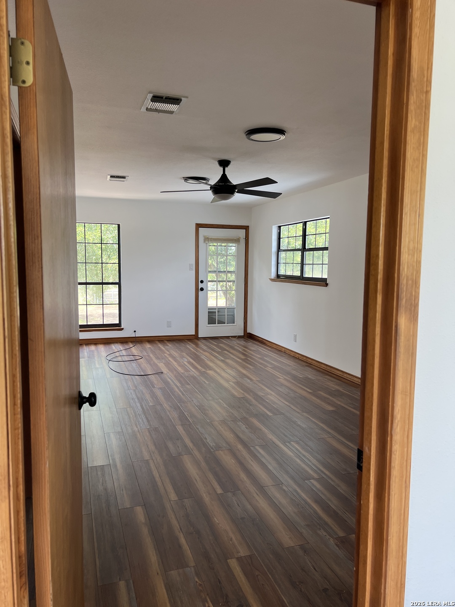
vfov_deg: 67.3
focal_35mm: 26
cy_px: 304
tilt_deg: -5.9
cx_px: 228
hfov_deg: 53.1
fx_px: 456
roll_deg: -1.4
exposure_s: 1/121
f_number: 1.5
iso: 40
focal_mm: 5.7
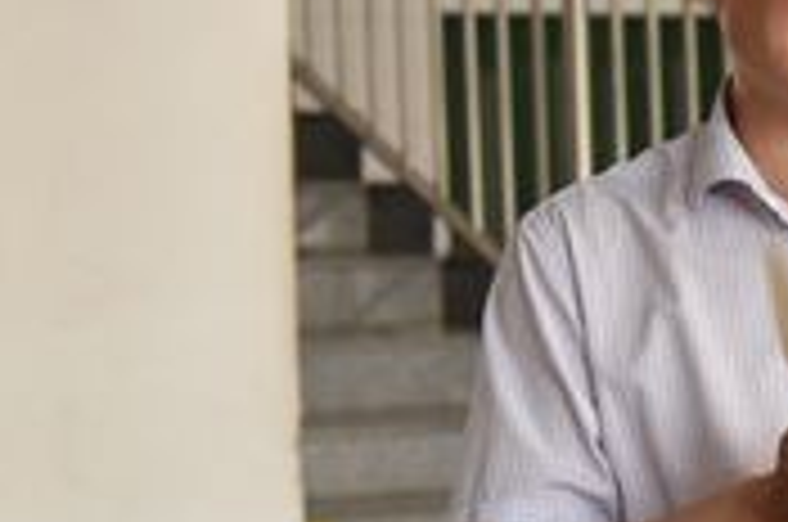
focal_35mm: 252
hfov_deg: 8.0
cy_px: 619
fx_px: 5506
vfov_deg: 5.4
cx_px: 1292
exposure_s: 1/80
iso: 400
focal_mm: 55
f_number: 4.5
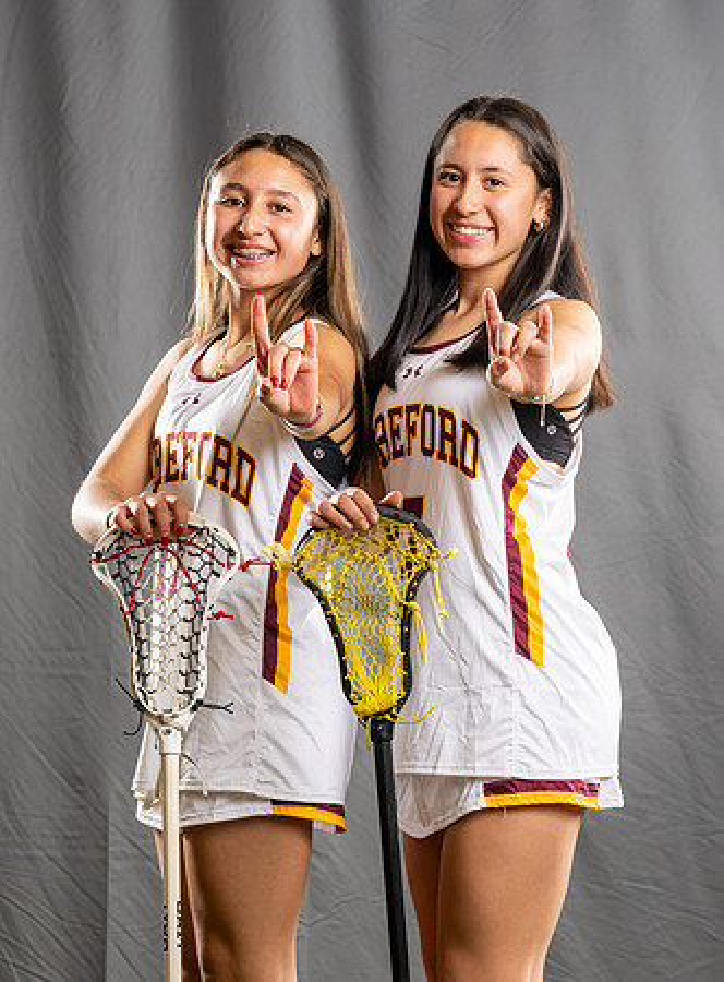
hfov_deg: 8.7
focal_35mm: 169
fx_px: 4762
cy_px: 448
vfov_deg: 11.8
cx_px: 493
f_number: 6.3
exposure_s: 1/160
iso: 125
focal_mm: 96
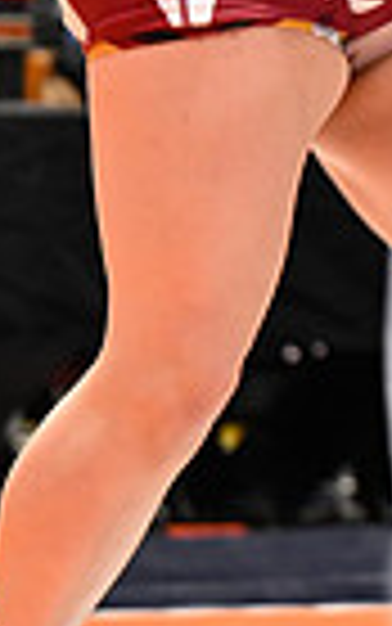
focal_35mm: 501
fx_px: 8555
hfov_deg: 2.6
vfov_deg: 4.2
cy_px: -151
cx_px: 1135
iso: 720
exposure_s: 1/120
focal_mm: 79
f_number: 2.8
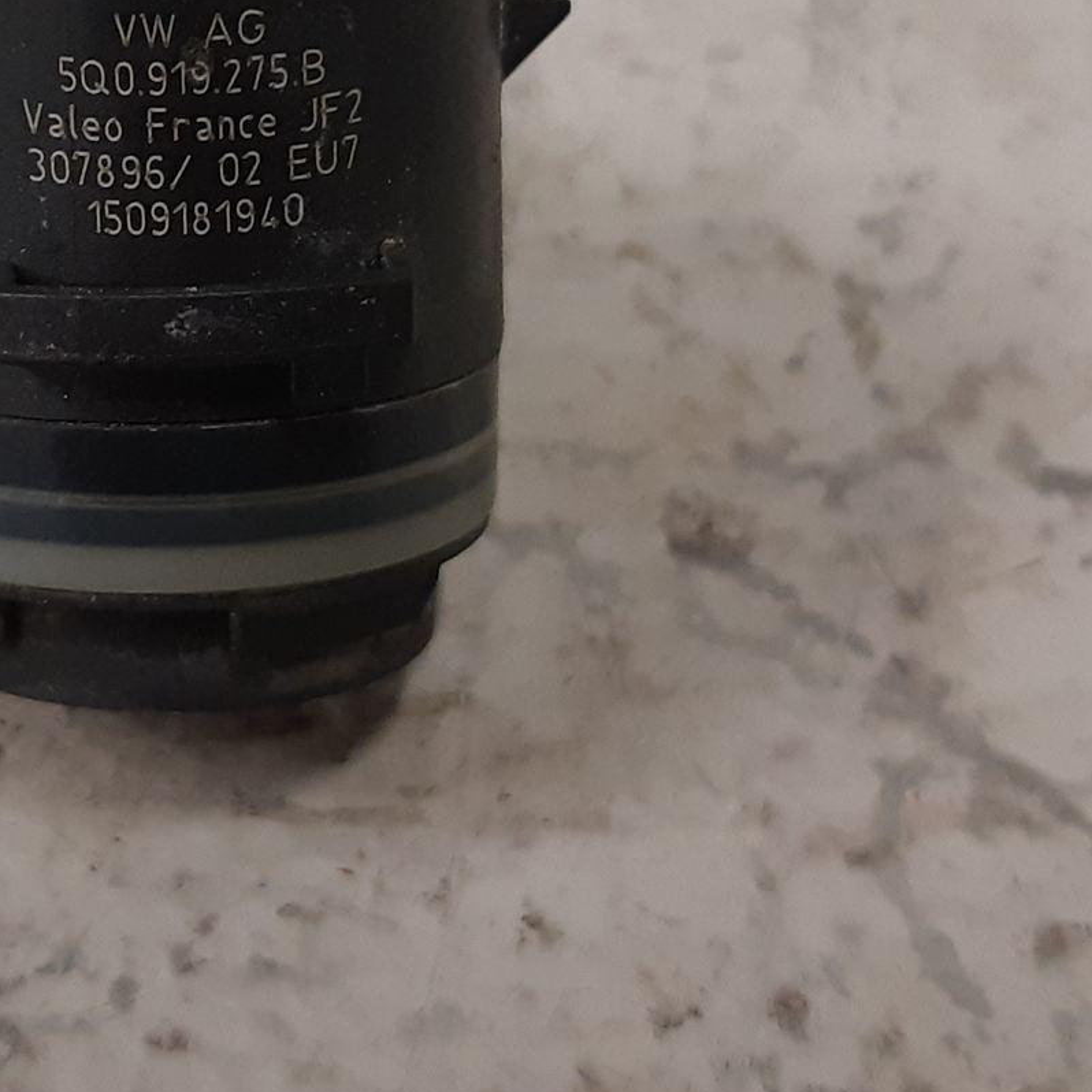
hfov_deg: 28.3
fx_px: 2106
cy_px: 168
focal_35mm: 59
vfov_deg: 28.3
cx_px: 174
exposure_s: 1/50
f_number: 1.7
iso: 160
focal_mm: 3.93
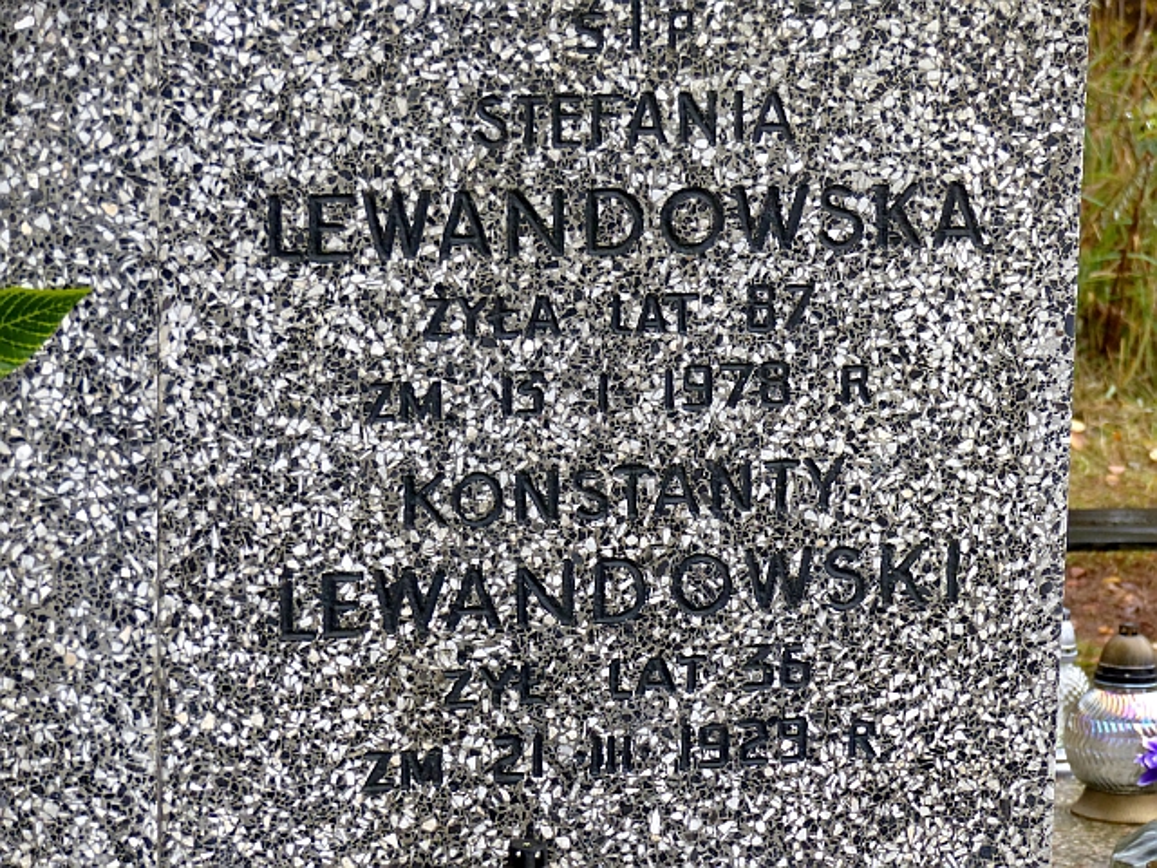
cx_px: 578
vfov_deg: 13.2
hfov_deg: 17.6
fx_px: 3743
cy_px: 434
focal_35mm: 112
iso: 250
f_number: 2.8
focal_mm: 20.1
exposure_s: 1/60
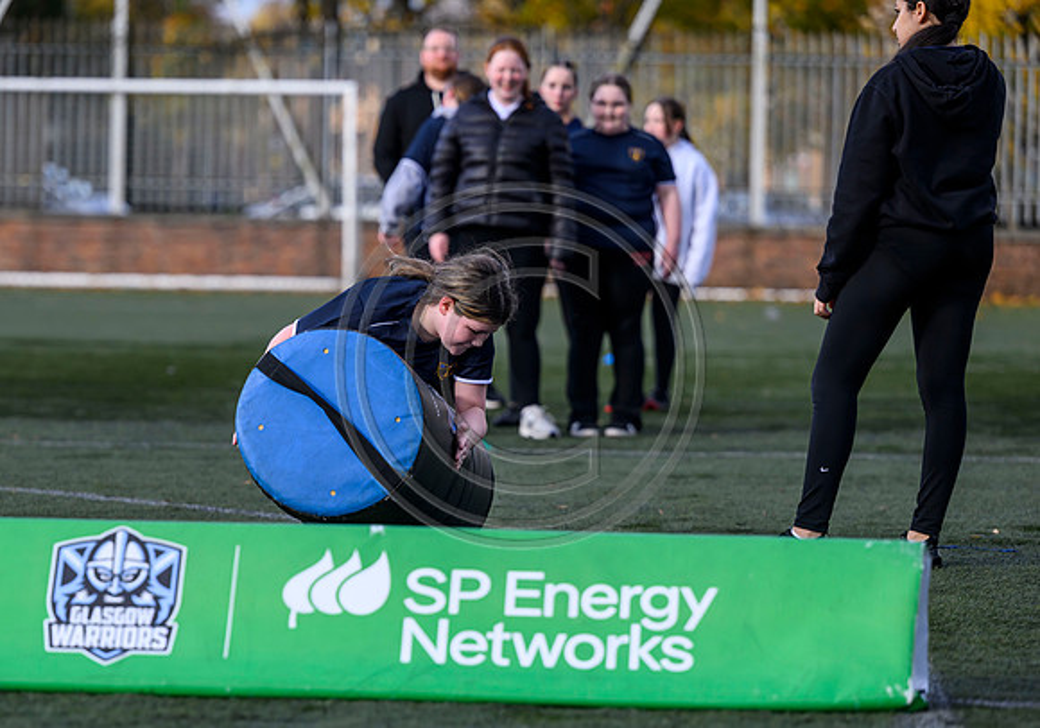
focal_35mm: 168
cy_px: 437
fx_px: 4919
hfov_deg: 12.1
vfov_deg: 8.5
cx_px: 455
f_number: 3.2
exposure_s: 1/2000
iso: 500
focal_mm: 135
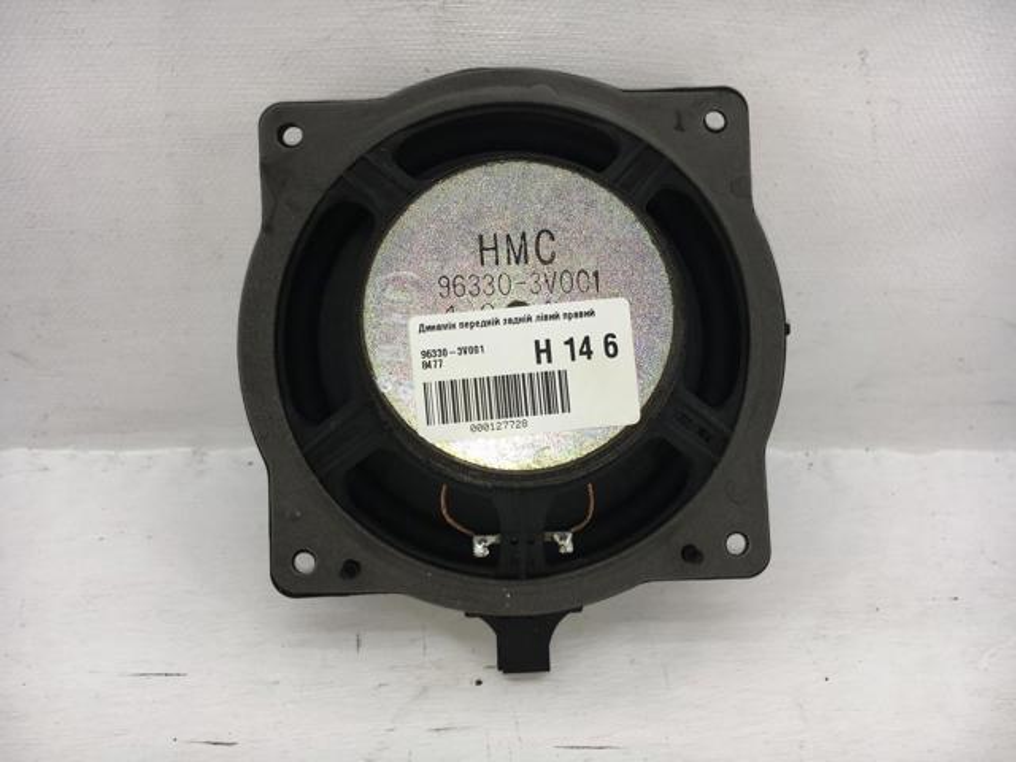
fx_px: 851
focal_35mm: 29
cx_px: 508
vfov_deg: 48.2
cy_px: 381
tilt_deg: -31.7
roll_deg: -0.8
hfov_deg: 61.7
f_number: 2.2
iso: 25
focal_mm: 4.15
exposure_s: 1/361
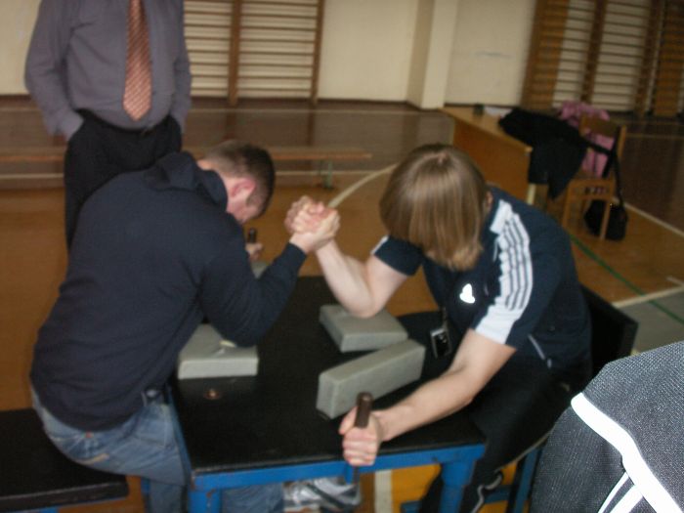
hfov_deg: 50.1
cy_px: 256
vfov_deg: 38.7
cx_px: 342
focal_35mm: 37
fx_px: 731
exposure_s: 1/40
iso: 160
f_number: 3.5
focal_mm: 7.7
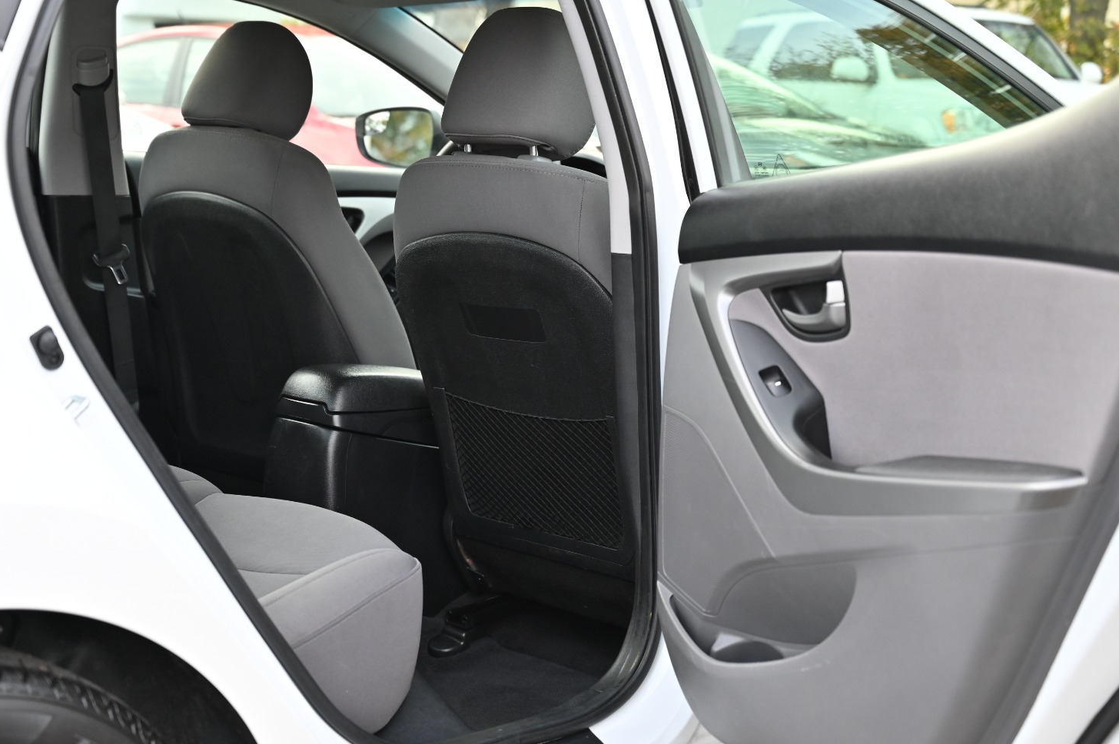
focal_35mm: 58
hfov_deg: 34.5
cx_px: 517
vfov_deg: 23.3
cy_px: 409
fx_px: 1801
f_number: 4
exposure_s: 1/200
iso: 400
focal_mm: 52
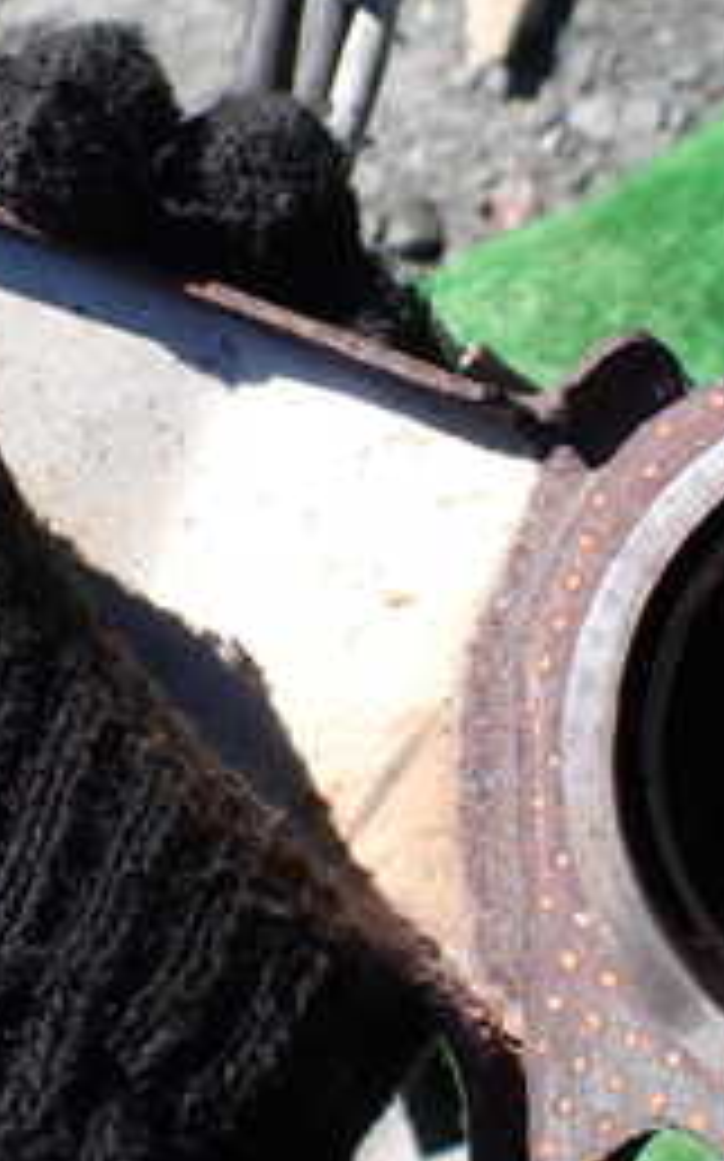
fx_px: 2339
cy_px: 450
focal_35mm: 74
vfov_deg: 27.8
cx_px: 418
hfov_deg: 17.6
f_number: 3.2
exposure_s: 1/640
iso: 100
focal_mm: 5.4
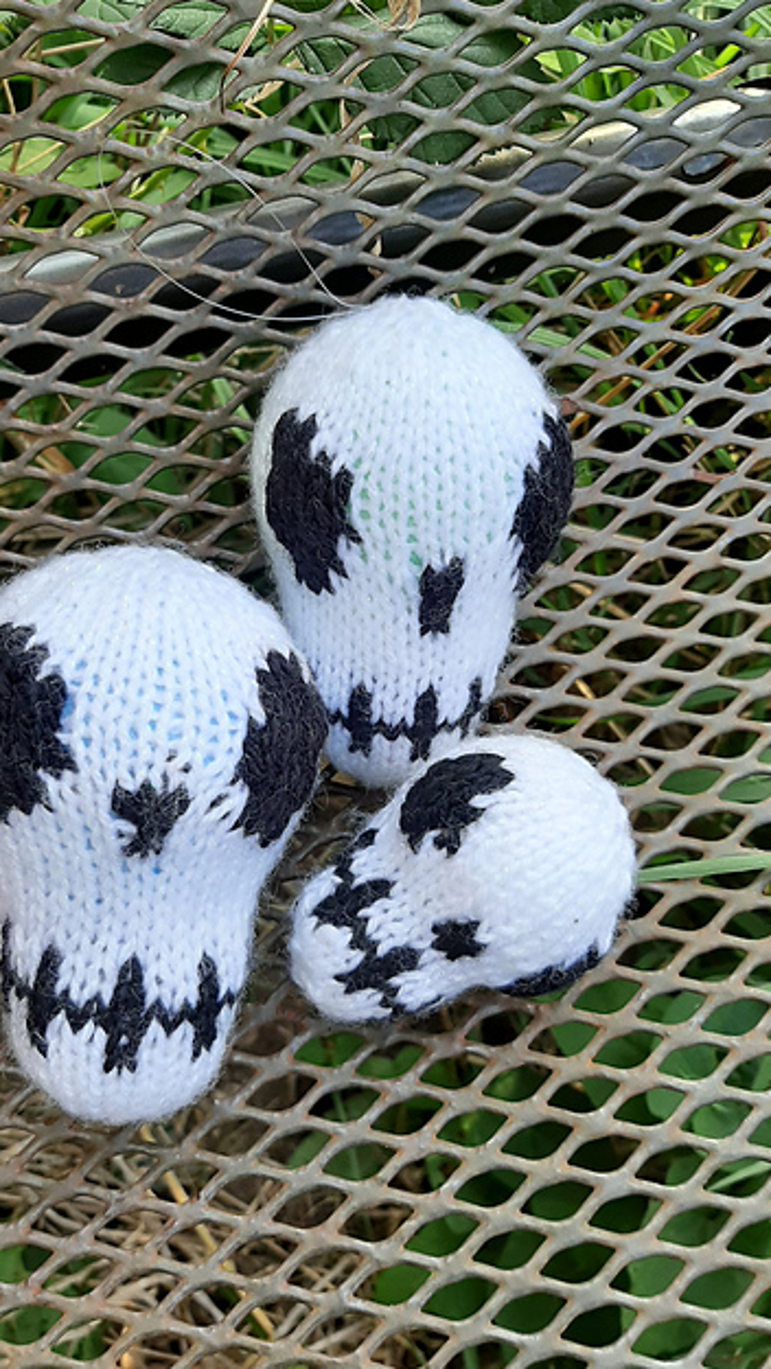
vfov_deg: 66.0
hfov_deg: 40.0
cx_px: 302
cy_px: 692
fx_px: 1053
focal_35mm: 29
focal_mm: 3.93
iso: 40
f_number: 1.7
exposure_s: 1/285
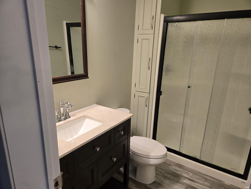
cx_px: 126
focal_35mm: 23
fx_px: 167
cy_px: 94
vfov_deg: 58.9
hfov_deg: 73.9
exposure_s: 1/120
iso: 160
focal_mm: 5.4
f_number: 1.8
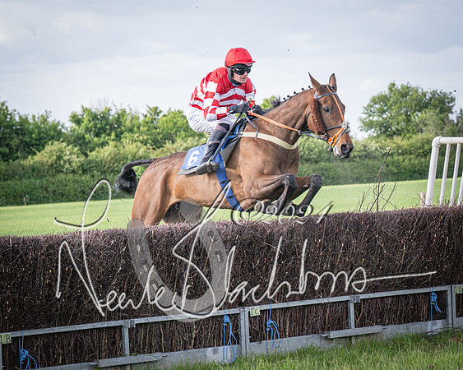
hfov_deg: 13.9
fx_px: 1901
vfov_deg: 11.1
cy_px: 247
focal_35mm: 139
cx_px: 315
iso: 400
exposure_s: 1/1250
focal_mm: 70
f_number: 4
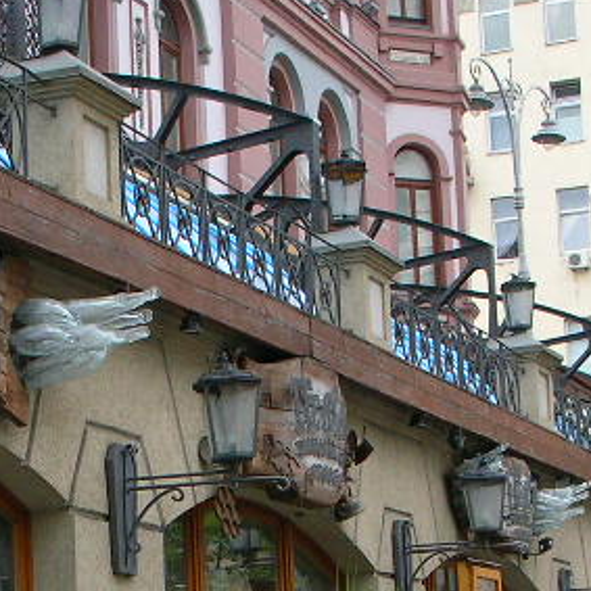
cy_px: 574
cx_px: 63
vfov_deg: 15.3
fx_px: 2163
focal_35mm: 112
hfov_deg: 15.4
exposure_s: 1/182
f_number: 3
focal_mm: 5.8
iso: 50
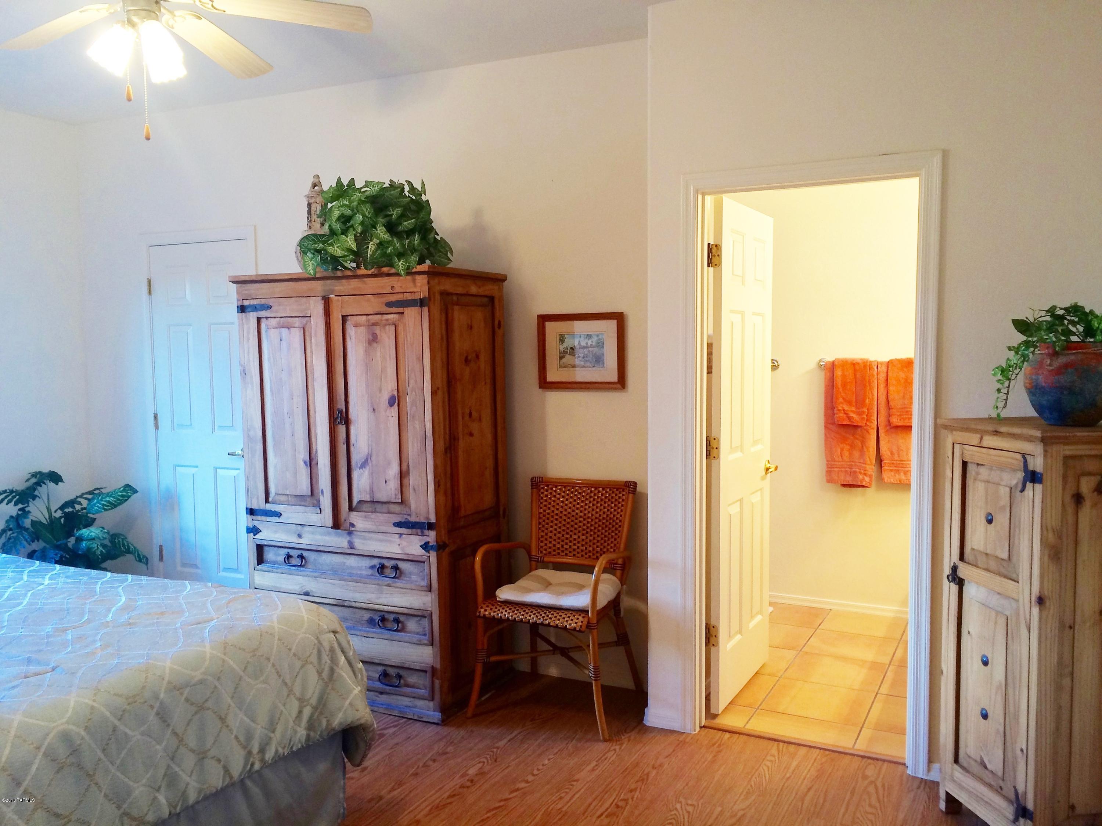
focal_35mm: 29
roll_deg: +1.5
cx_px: 551
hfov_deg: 61.7
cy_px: 413
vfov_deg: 48.2
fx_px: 923
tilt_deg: -6.4
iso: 125
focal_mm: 4.15
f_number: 2.2
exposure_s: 1/30
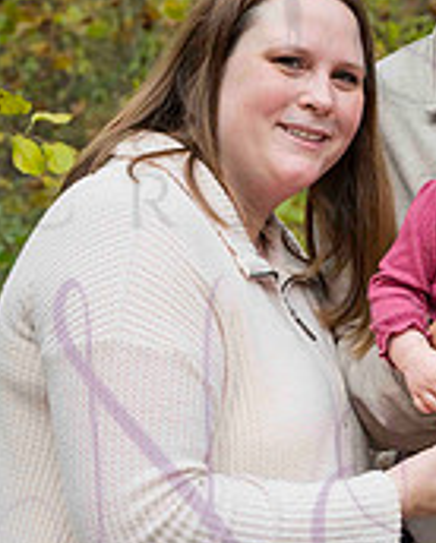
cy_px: 313
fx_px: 2013
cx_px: 439
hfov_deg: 12.2
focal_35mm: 125
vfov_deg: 15.4
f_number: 5.6
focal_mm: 51
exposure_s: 1/500
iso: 400
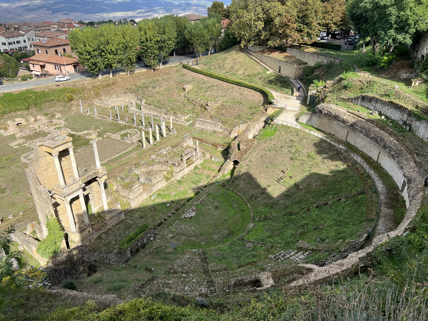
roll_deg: +0.1
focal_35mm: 26
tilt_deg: -28.4
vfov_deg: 53.1
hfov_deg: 67.3
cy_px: 160
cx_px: 214
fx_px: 321
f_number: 1.5
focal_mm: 5.7
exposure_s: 1/2695
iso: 50
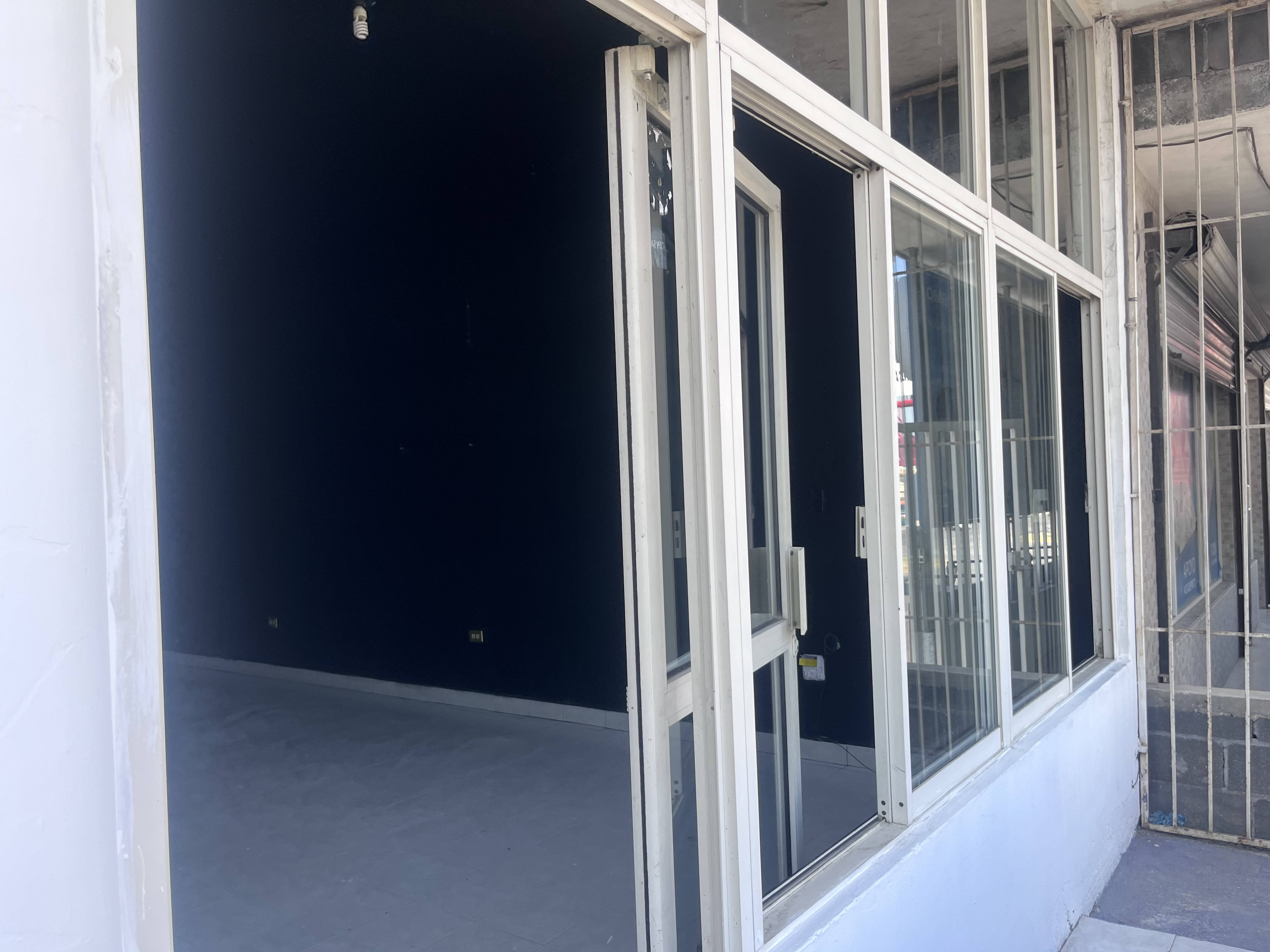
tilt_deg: -1.6
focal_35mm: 26
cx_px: 635
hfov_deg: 67.3
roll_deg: +2.5
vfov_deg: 53.1
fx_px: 954
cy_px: 476
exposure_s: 1/495
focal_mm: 5.1
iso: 50
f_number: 1.6
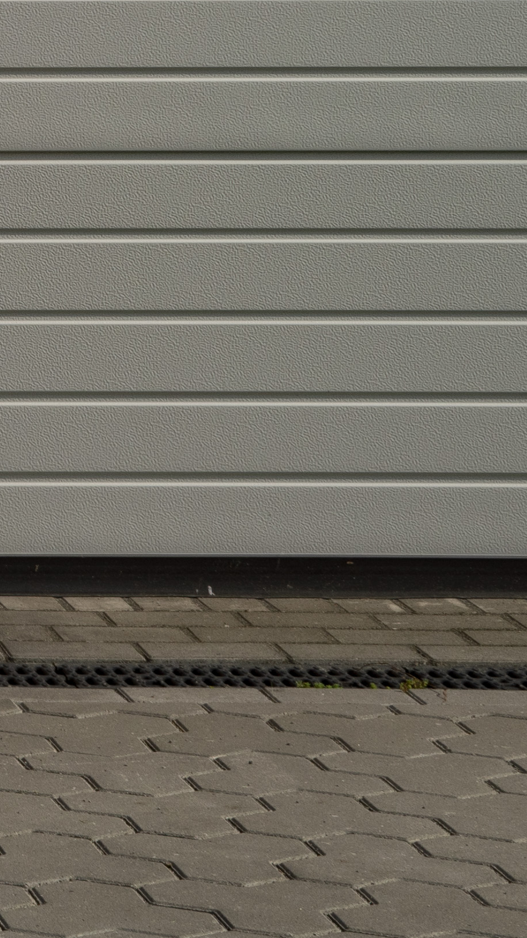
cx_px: -872
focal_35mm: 174
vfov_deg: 12.2
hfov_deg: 6.5
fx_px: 4323
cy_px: -103
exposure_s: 1/250
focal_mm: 30
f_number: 10
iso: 100
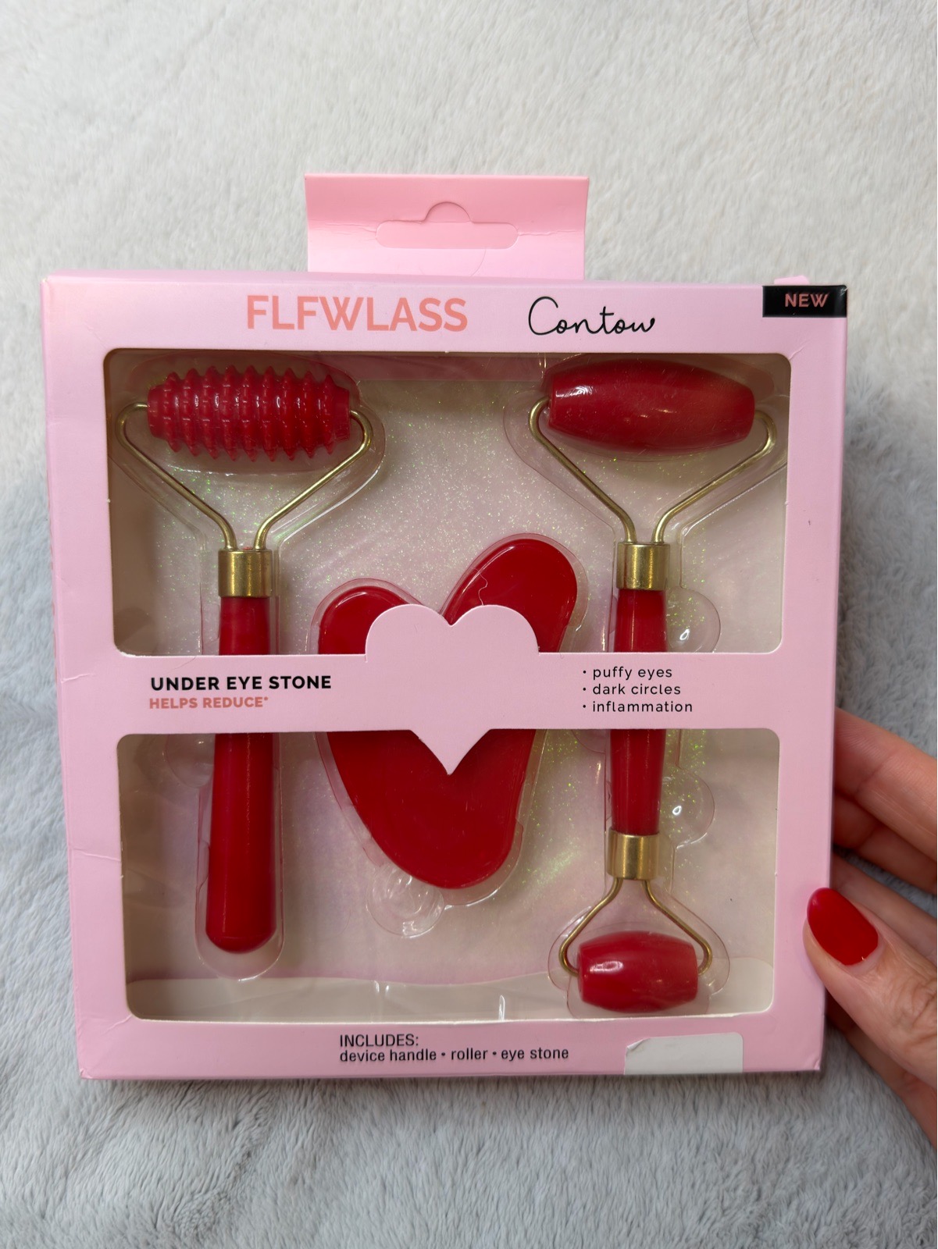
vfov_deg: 58.3
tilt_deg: -76.2
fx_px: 1119
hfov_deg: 45.5
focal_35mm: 31
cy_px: 624
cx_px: 469
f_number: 1.78
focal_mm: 6.76
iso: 50
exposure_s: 1/144
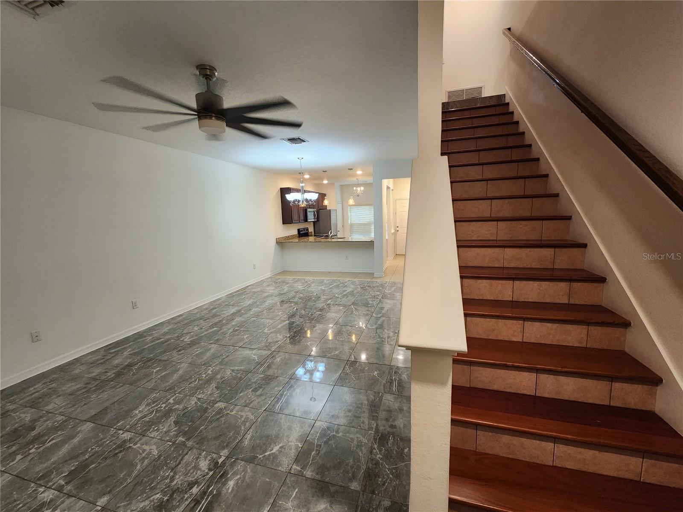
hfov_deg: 106.2
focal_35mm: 13
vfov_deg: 89.9
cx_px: 342
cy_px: 256
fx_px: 256
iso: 320
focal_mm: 2.2
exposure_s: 1/60
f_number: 2.2
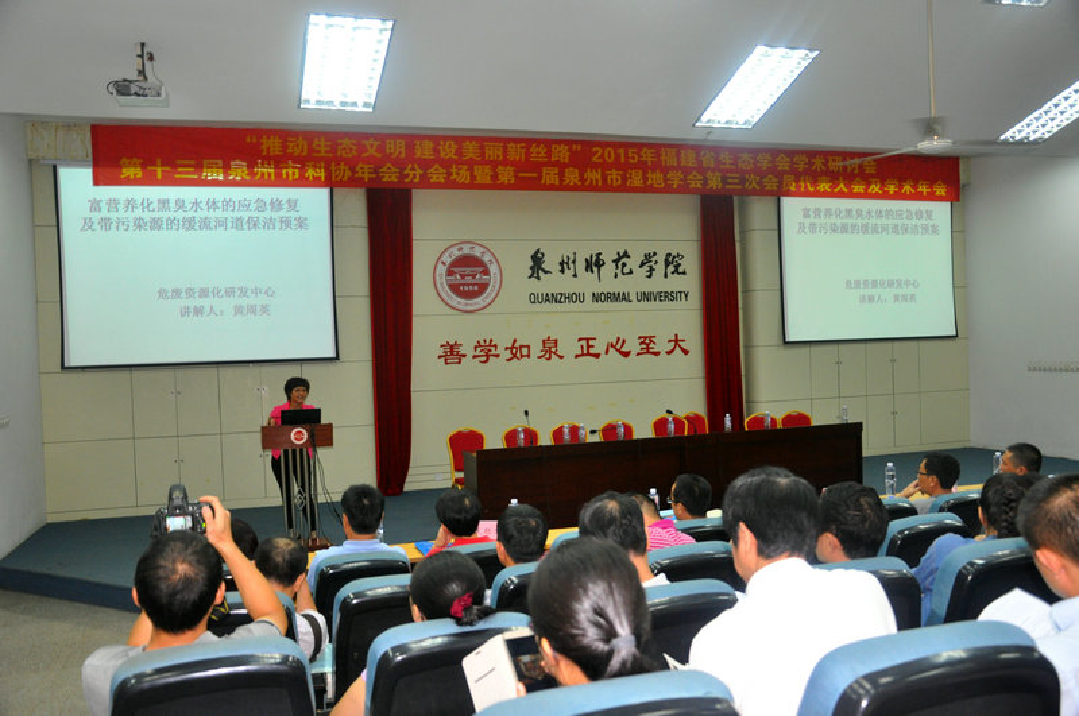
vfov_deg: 41.6
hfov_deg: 59.6
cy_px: 358
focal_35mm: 32
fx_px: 943
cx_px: 540
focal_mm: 21
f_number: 3.8
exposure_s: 1/60
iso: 800
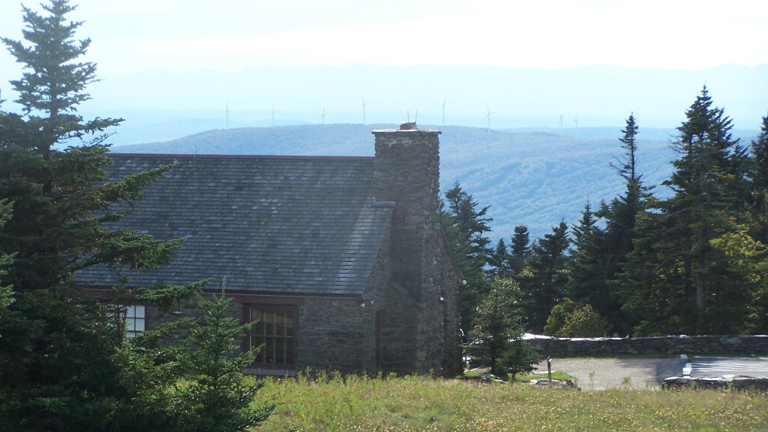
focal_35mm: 152
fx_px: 3096
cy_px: 231
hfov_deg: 14.1
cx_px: 383
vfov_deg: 8.0
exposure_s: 1/500
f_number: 3.2
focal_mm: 23.1
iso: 80
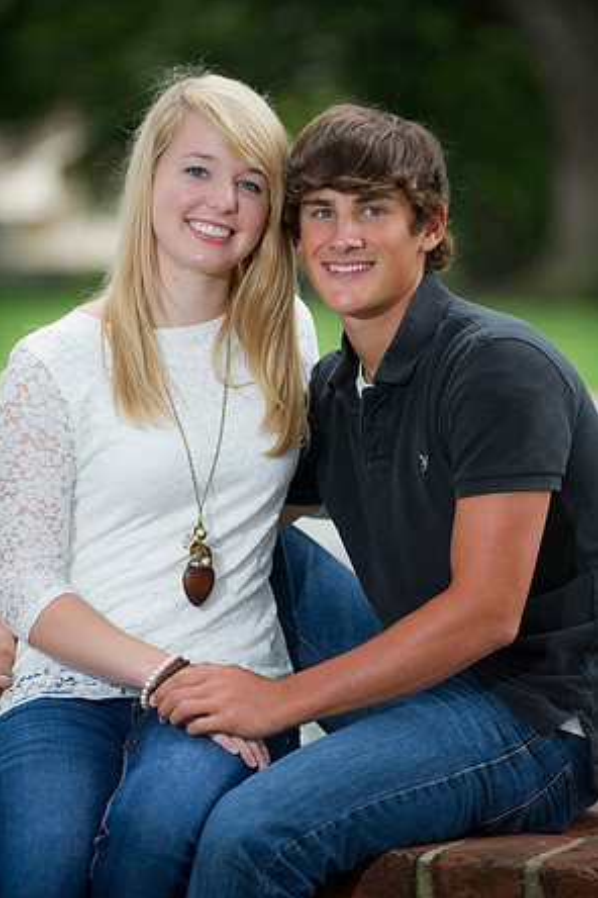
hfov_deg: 7.8
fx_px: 4410
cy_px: 451
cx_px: 298
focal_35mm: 177
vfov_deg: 11.6
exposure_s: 1/200
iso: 640
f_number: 2.8
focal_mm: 175
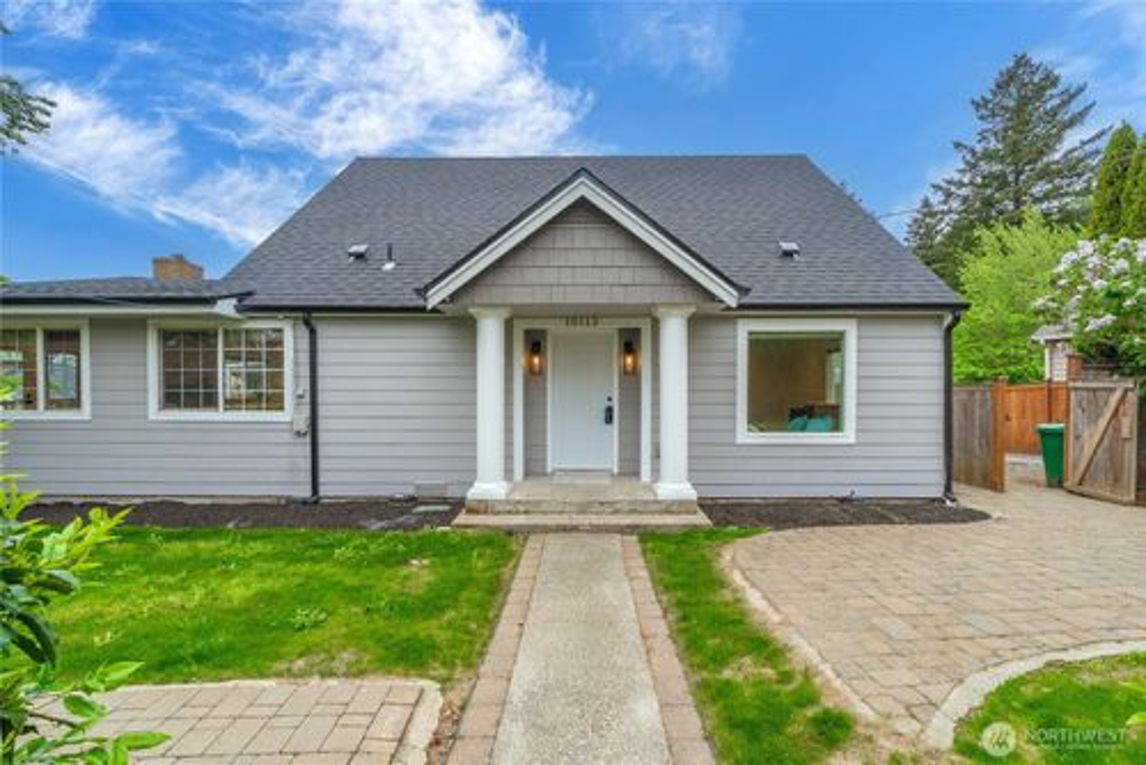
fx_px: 382
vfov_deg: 90.1
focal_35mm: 12
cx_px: 573
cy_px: 382
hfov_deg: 112.6
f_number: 7.1
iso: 80
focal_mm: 12
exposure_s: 1/50
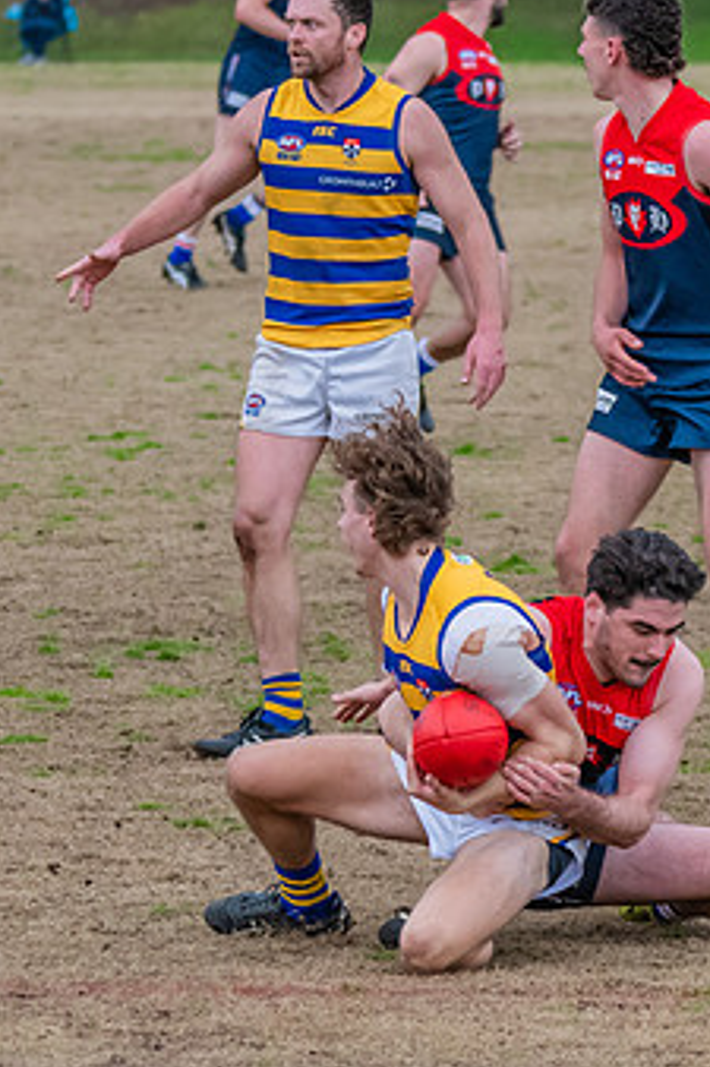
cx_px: 185
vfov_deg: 4.8
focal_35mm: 428
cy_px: 458
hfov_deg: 3.2
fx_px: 12674
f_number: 5
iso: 2000
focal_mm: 150
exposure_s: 1/1600
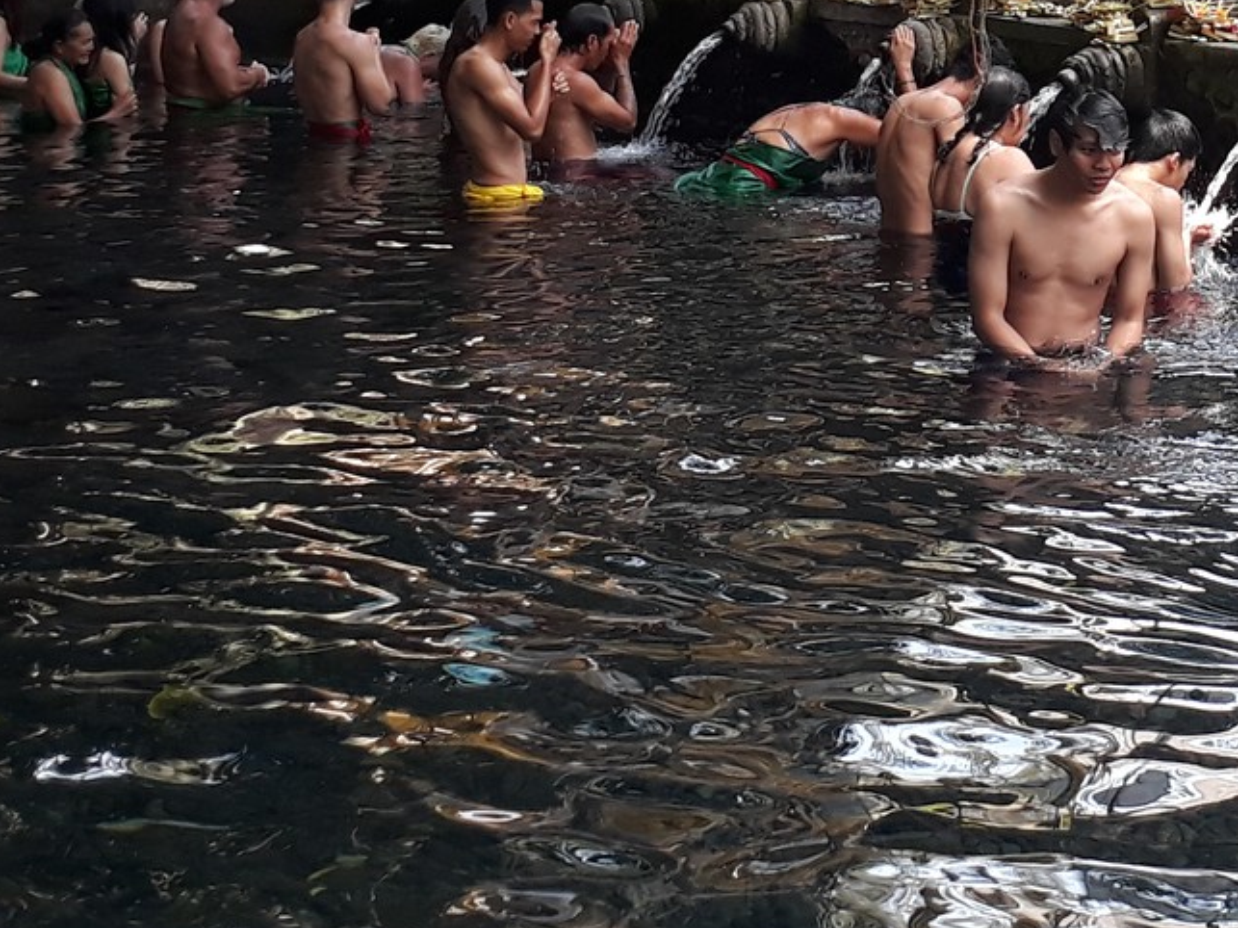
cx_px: 1174
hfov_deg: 22.6
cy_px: -40
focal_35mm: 84
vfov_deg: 17.1
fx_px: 3004
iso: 64
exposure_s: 1/100
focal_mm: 3.6
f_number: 1.9
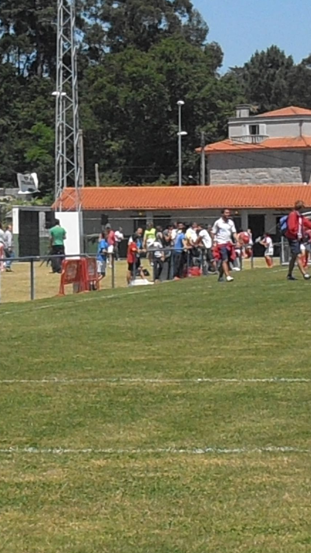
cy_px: 277
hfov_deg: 7.5
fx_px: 2375
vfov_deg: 13.3
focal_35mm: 162
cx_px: 99
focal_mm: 19.64
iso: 400
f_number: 14
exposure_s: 1/320
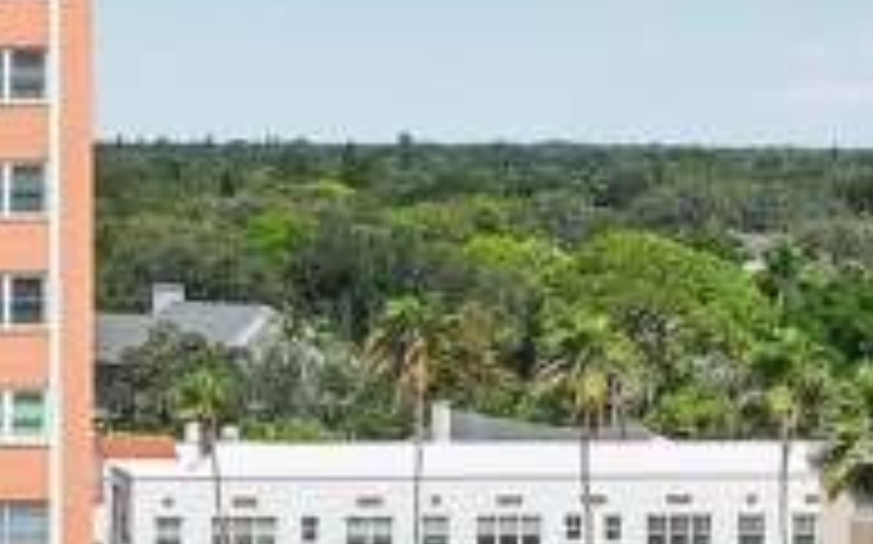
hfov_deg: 17.9
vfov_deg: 12.4
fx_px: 2497
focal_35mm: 105
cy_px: 178
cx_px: -400
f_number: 2.8
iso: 200
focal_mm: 12.3
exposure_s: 1/4000
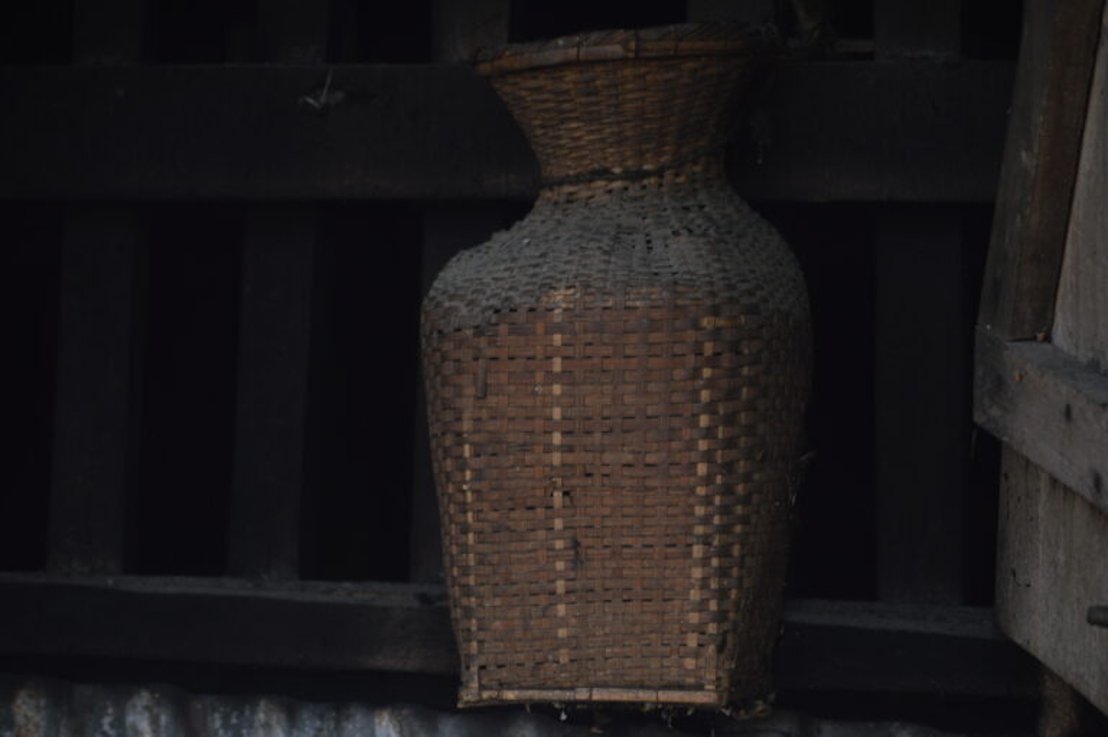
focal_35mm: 128
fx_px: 3922
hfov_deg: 16.1
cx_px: 554
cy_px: 368
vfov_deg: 10.7
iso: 200
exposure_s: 1/80
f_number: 4.5
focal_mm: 85
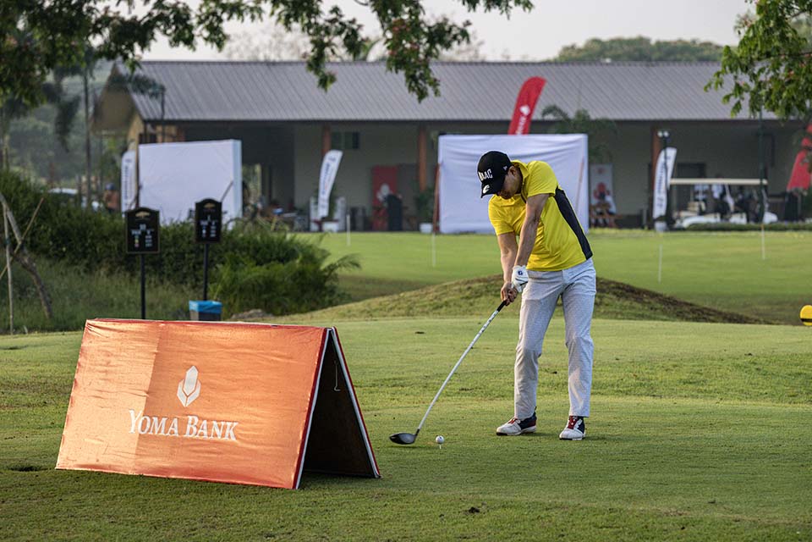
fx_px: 3609
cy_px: 271
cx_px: 406
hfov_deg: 12.8
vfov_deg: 8.6
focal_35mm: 160
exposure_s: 1/2500
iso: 2200
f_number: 5.6
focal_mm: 160
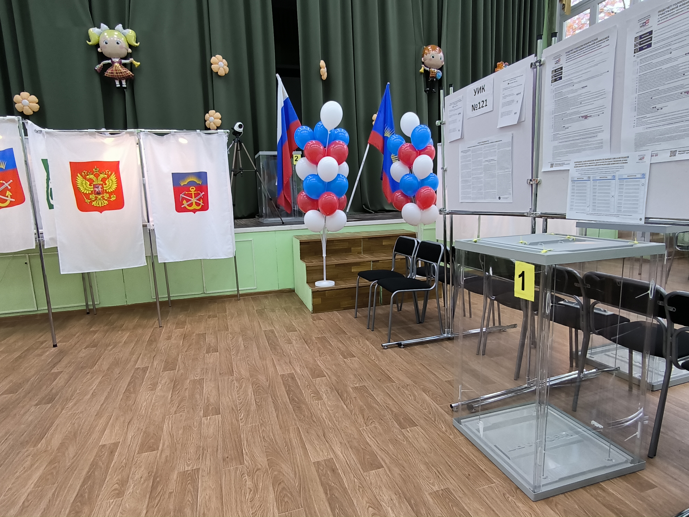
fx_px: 418
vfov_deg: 63.4
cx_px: 344
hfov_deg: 79.0
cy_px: 258
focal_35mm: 21
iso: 250
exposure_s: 1/33.3
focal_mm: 1.91
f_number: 2.2
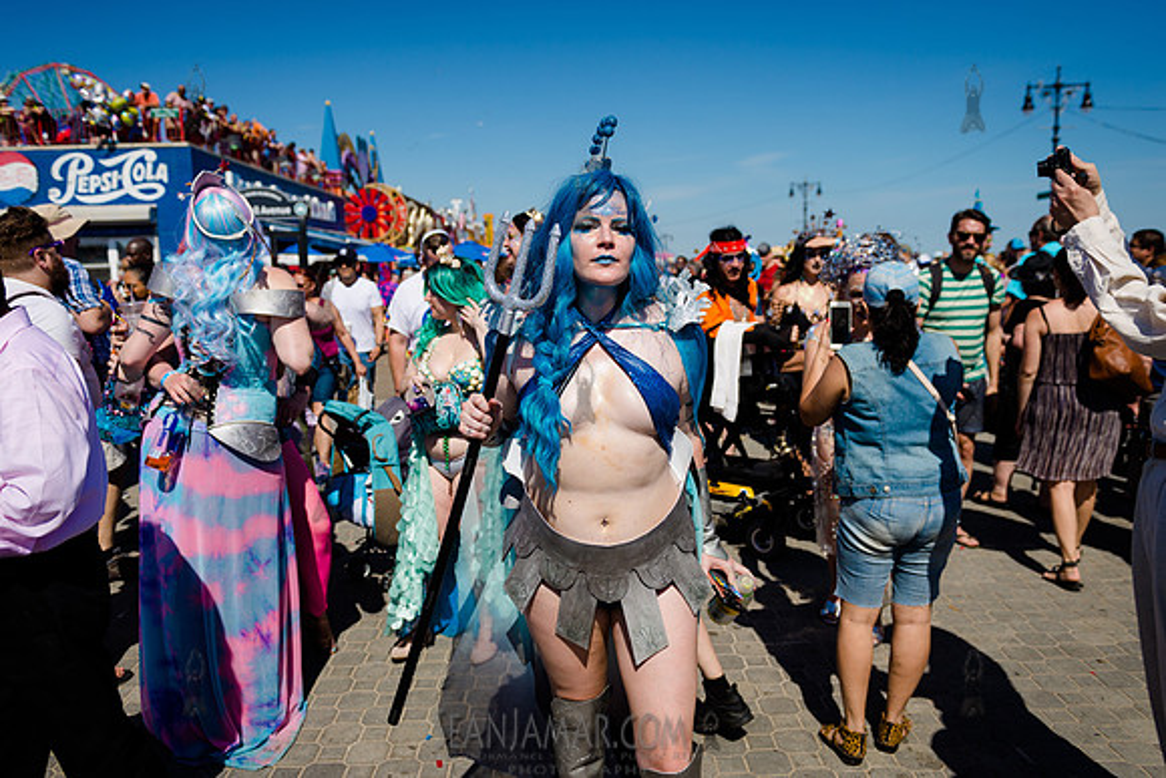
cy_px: 389
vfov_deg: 48.0
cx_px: 583
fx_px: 875
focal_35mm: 27
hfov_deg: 67.4
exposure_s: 1/3200
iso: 100
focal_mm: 27
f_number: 3.5
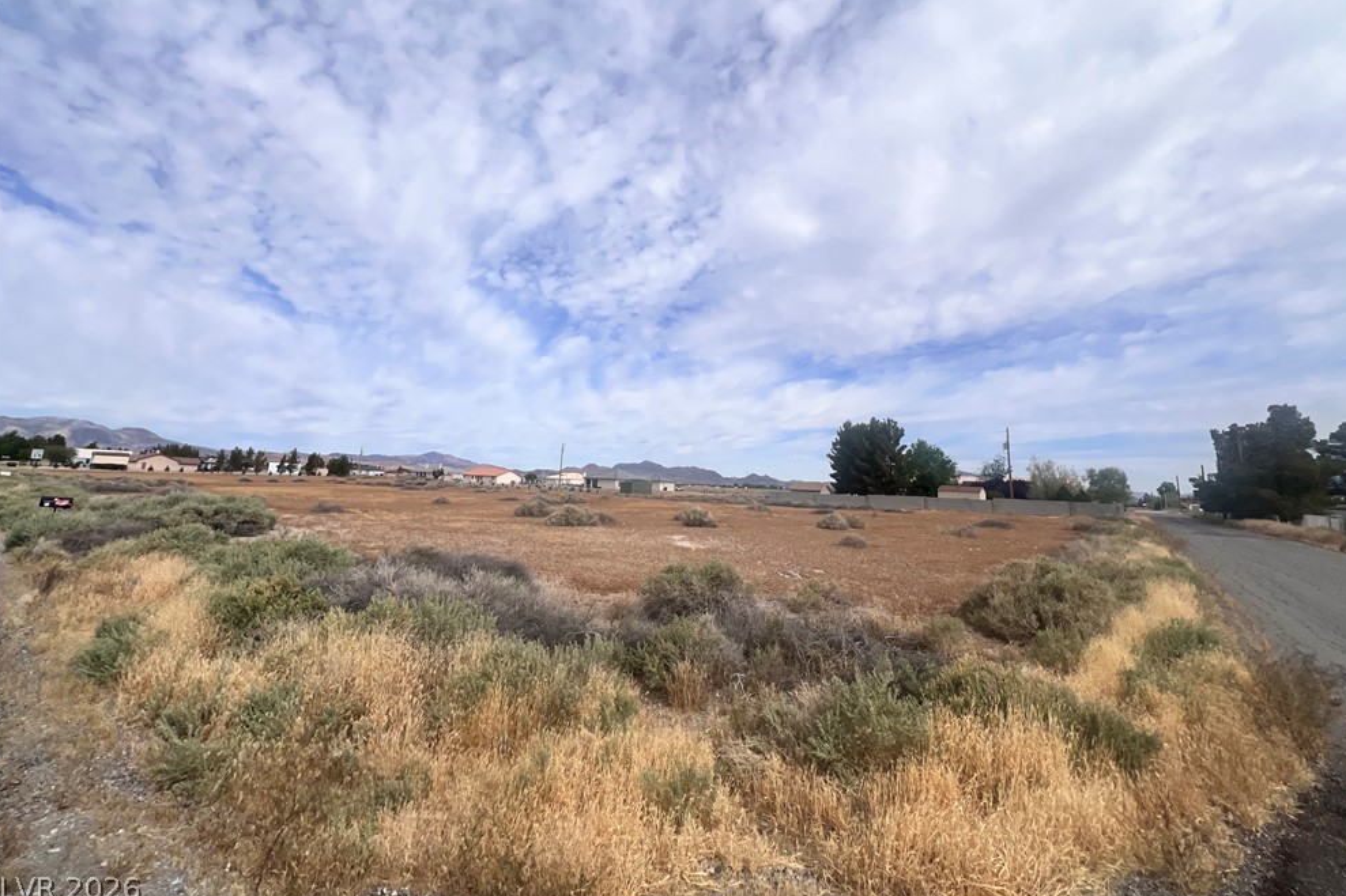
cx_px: 689
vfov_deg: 80.8
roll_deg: -3.4
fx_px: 523
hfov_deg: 104.2
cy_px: 389
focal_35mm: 14
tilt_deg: +8.9
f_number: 1.8
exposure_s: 1/4065
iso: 32
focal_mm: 1.57
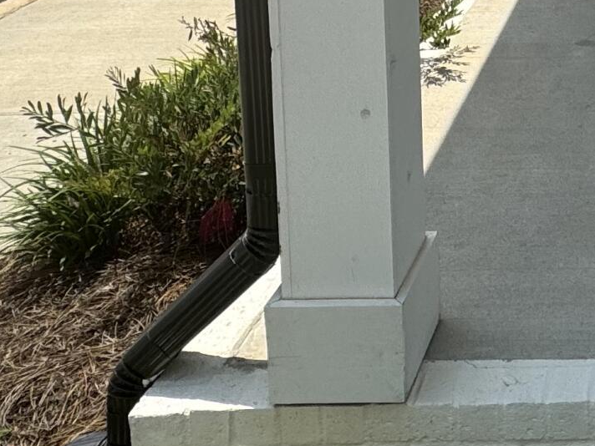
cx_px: 704
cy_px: -246
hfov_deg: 28.6
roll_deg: -0.5
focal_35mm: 59
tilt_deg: -4.7
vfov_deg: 20.7
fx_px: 1014
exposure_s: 1/1976
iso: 40
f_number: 2.2
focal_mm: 2.22
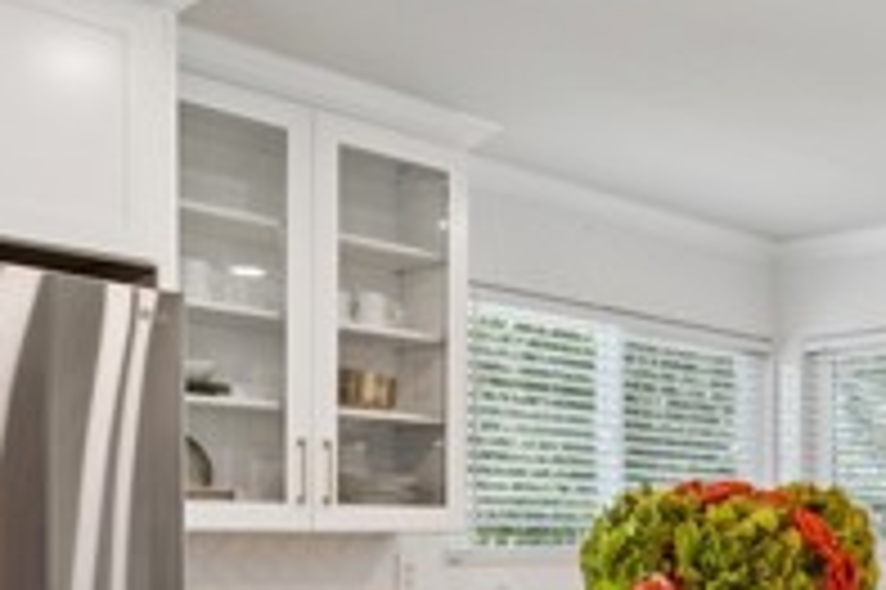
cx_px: 899
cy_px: 540
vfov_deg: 24.3
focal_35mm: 54
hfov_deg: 33.6
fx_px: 1327
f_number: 13
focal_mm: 16.6
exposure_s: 1/3.33
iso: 100
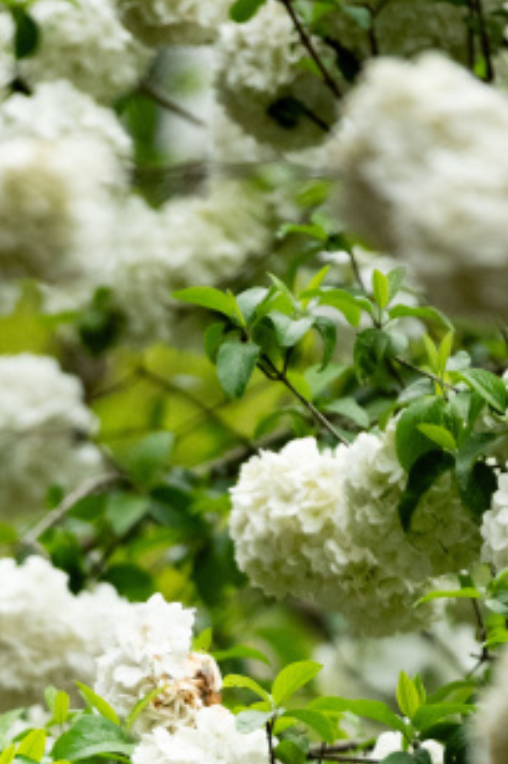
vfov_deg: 2.6
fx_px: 16610
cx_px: 20
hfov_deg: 1.8
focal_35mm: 783
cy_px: 1389
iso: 1000
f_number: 2.8
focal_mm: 200
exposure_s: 1/250
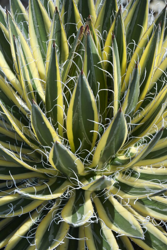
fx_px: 835
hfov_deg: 11.4
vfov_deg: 17.1
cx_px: 84
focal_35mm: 120
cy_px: 125
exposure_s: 1/250
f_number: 16
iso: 800
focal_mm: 120
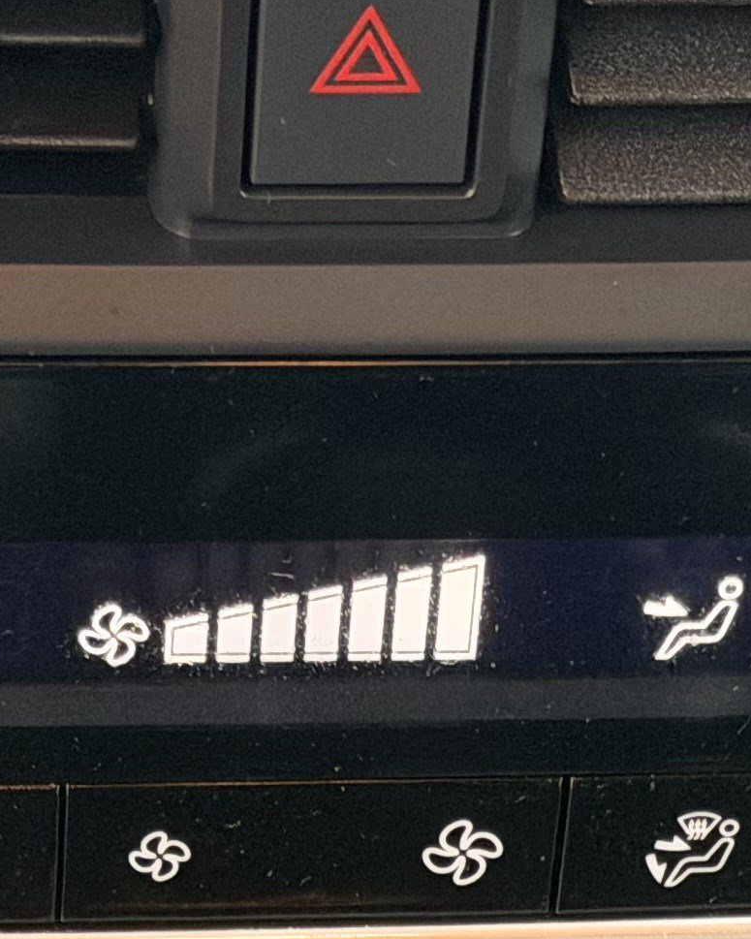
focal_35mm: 195
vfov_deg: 9.6
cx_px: 388
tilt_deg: -42.8
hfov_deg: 7.9
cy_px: 1413
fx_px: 5419
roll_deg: -6.4
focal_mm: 6.76
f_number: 1.78
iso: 250
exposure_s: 1/60
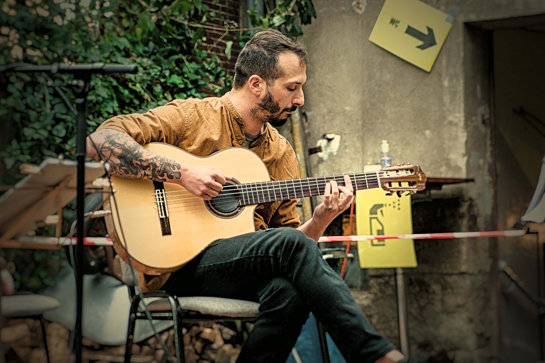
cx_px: 272
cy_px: 182
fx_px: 1135
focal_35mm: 75
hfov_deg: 27.0
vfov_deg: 18.2
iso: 100
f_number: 2.8
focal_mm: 50
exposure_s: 1/200
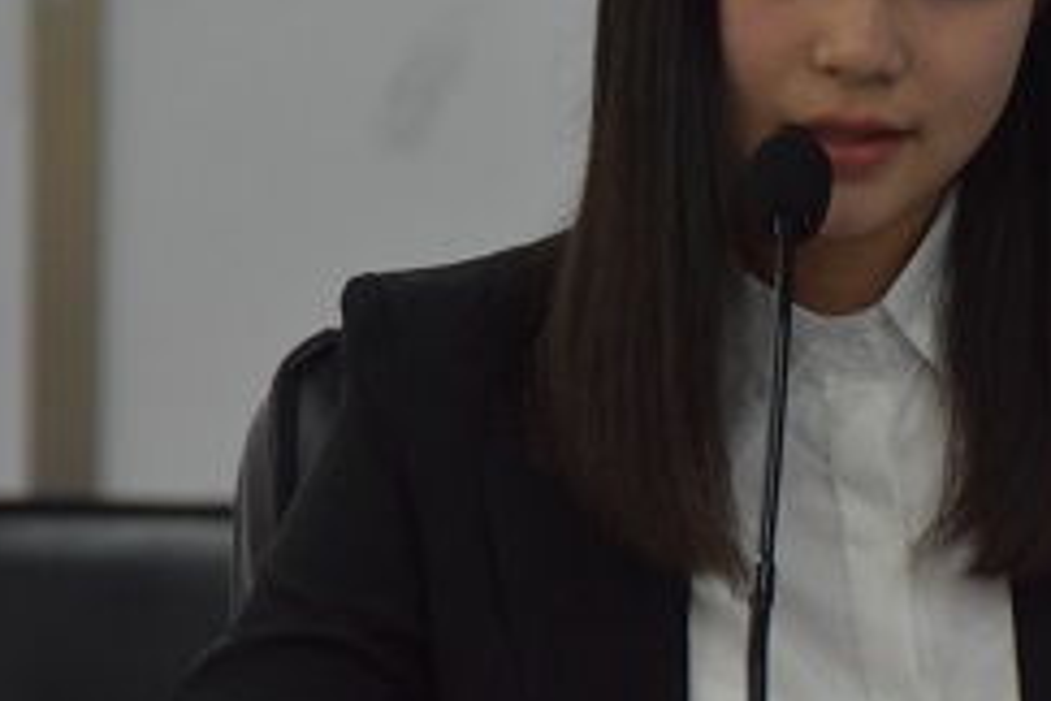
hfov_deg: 3.3
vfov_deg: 2.2
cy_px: 331
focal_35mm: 618
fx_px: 18041
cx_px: 1012
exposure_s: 1/60
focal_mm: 200
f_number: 5.6
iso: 1250
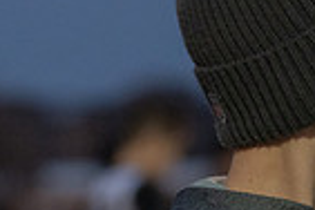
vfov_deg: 3.0
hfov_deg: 4.5
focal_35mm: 462
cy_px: 227
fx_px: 4042
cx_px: 224
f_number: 2.8
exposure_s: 1/1000
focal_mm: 95
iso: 2000
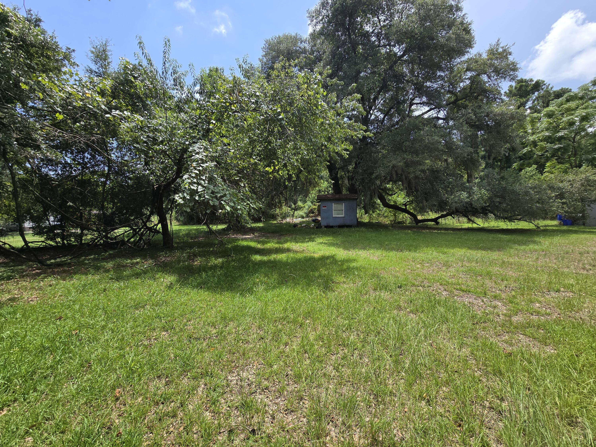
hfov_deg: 106.2
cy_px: 224
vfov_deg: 89.9
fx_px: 224
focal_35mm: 13
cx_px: 298
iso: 50
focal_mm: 2.2
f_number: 2.2
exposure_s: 1/1610
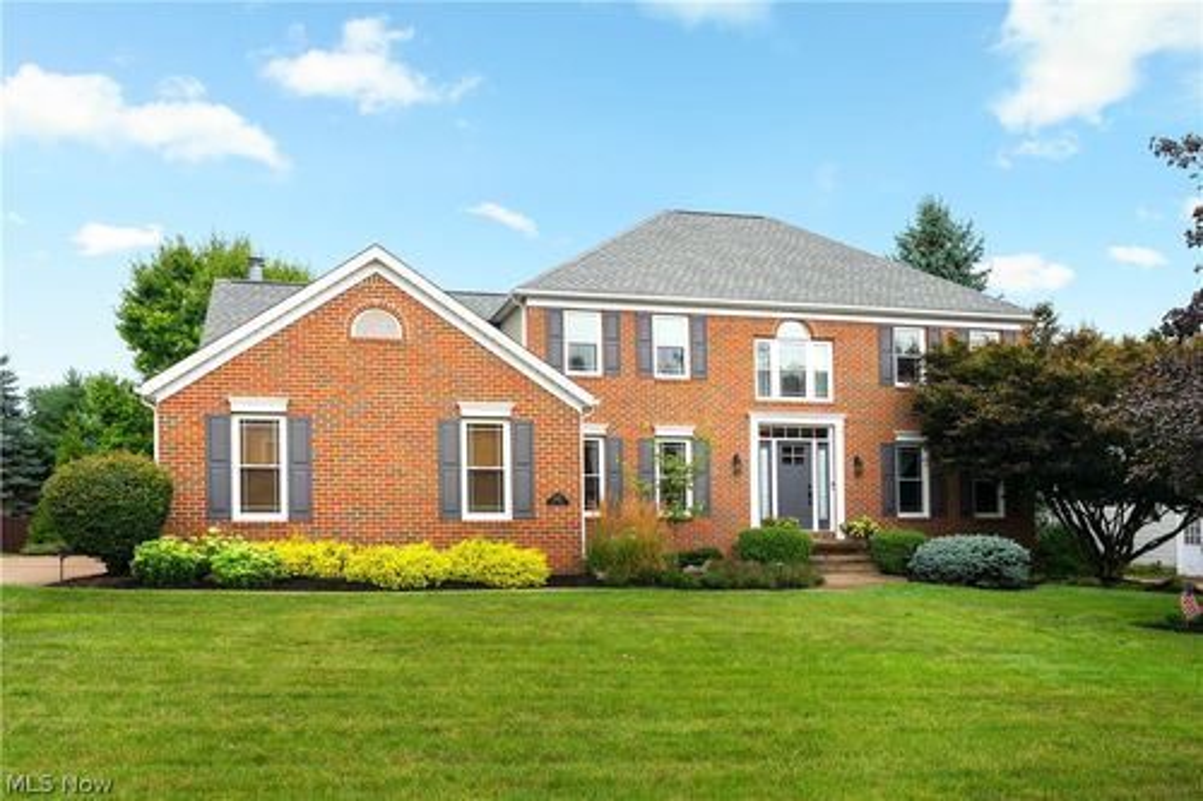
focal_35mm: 31
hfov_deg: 60.3
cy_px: 400
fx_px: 1036
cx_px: 602
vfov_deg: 42.3
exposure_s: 1/15
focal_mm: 31
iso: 200
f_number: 8
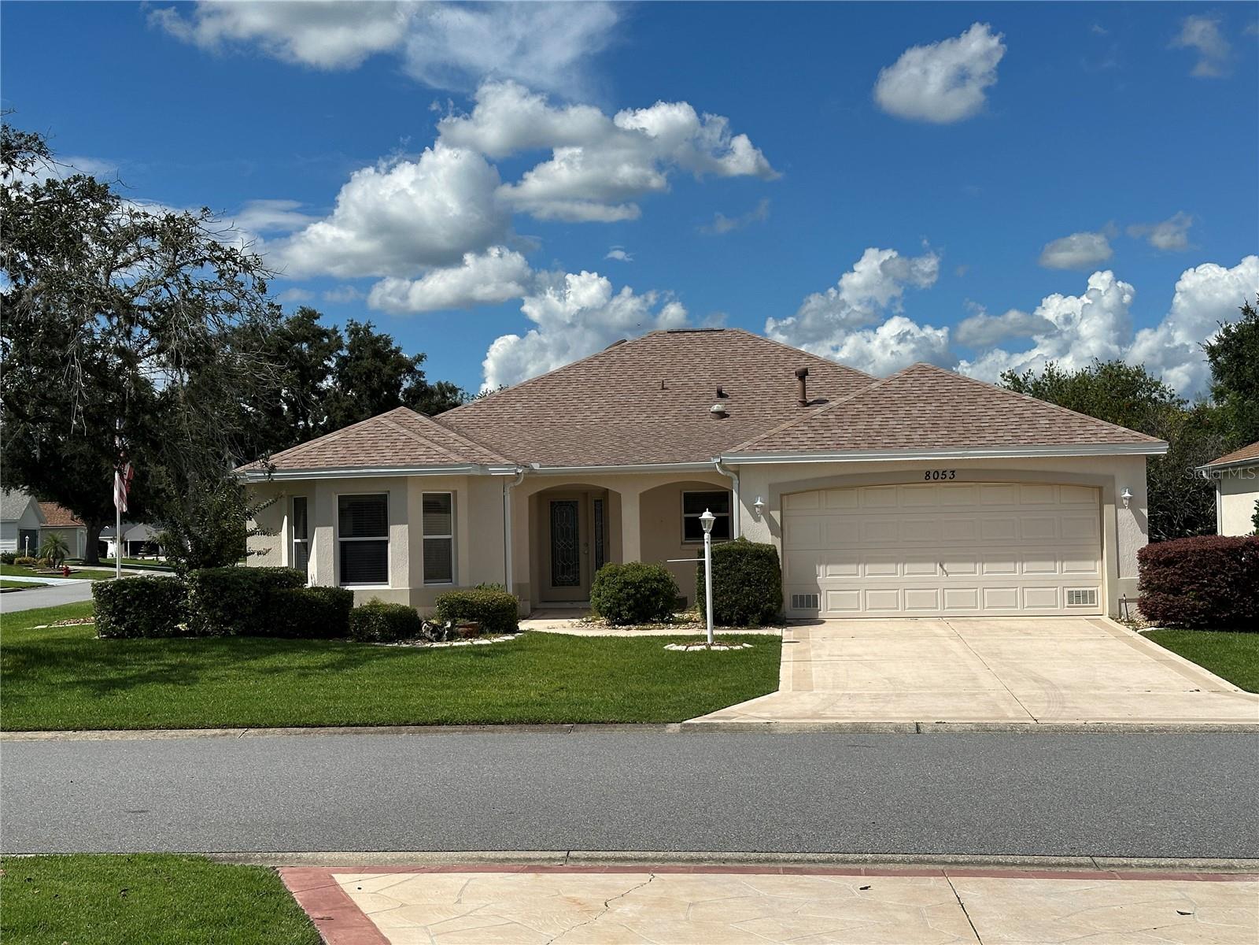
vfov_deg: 30.3
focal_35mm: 48
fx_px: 1746
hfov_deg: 39.7
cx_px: 630
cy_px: 472
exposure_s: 1/8197
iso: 64
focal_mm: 6.86
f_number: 1.78
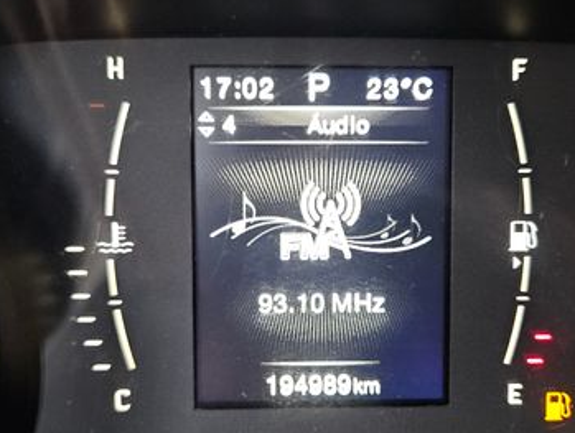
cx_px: 293
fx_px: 516
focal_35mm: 31
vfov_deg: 45.5
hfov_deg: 58.3
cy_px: 239
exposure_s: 1/42.3
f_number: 1.8
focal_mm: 5.4
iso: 640
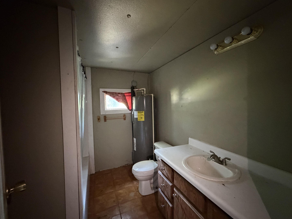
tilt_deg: -2.2
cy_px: 108
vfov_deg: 81.7
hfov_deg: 98.1
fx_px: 127
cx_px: 154
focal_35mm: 15
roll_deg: +0.4
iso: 1600
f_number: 2.2
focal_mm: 2.22
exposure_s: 1/32
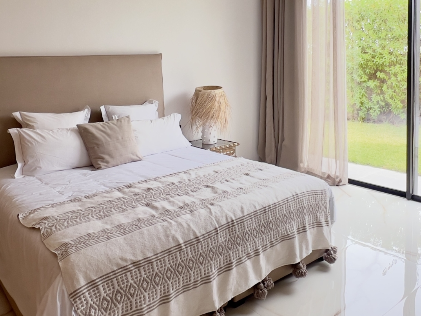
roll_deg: +1.2
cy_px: 92
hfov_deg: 58.3
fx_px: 377
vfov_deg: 44.4
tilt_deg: -4.5
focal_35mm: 31
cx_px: 225
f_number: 1.8
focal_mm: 1.57
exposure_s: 1/99
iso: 64
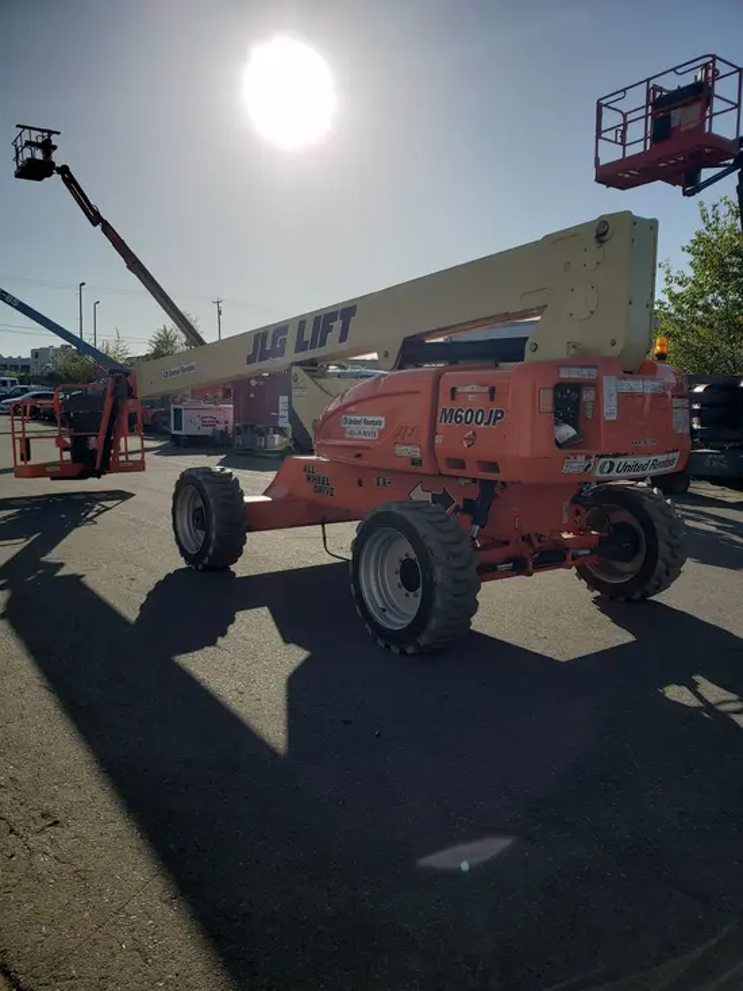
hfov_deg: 53.1
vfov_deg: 67.3
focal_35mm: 26
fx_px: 744
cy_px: 496
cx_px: 372
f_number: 2.4
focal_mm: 4.3
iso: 50
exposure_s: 1/1712
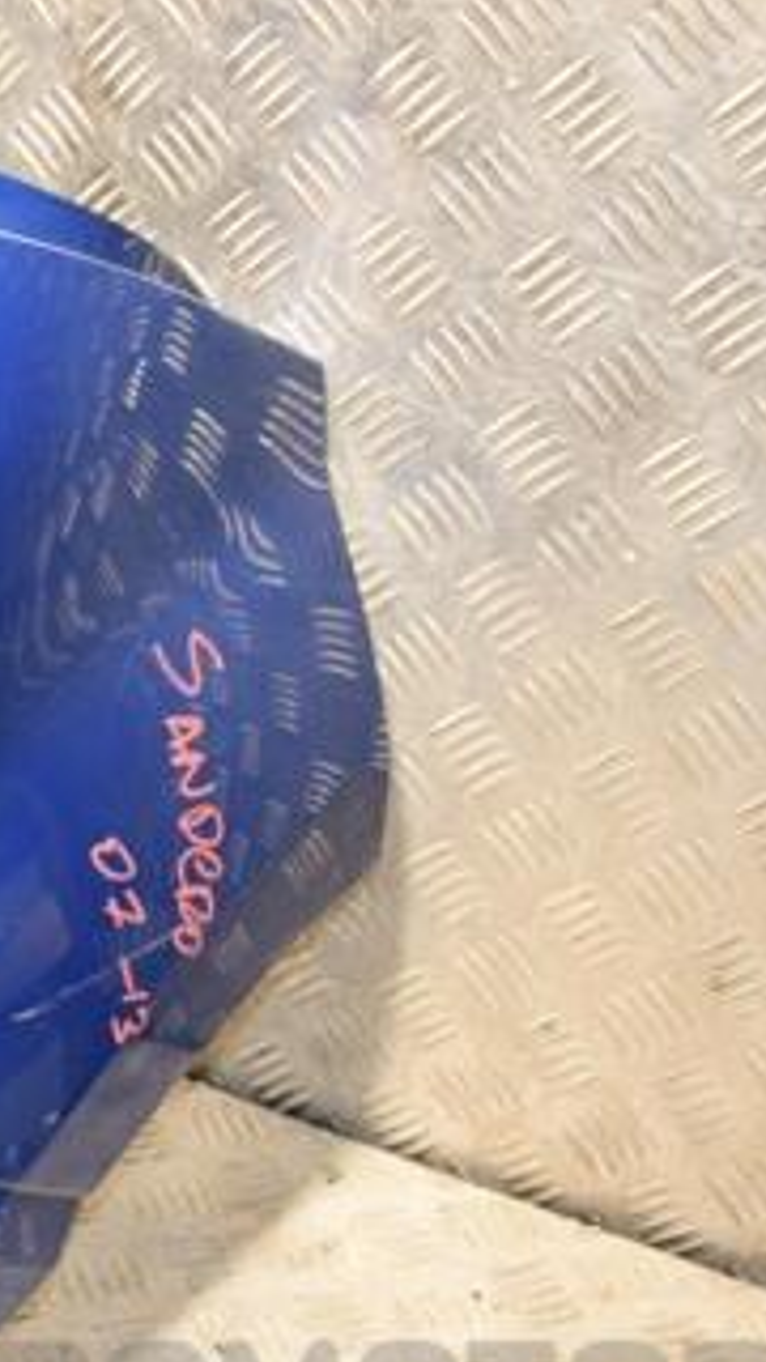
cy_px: 838
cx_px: -302
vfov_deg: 39.0
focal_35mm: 53
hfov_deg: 20.2
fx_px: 1914
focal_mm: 18
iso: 800
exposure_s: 1/160
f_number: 5
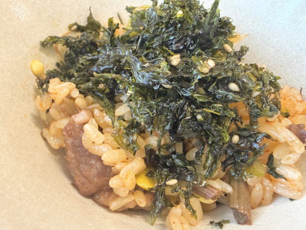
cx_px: 155
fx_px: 230
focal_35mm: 26
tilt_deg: -55.7
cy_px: 114
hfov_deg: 67.3
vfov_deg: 53.1
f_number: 2.2
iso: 500
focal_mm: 2.22
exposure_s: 1/60
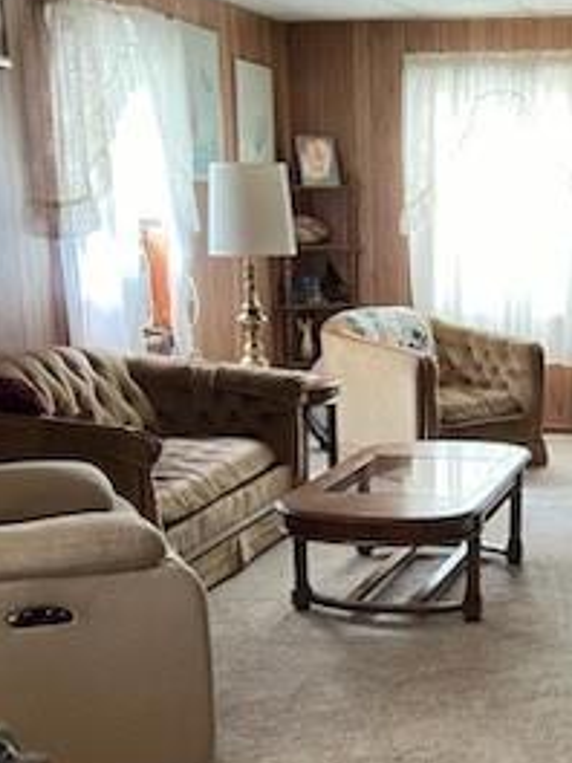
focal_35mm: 63
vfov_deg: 29.8
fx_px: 1388
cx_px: 439
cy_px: 647
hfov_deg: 23.0
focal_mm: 5.7
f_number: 1.5
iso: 500
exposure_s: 1/60
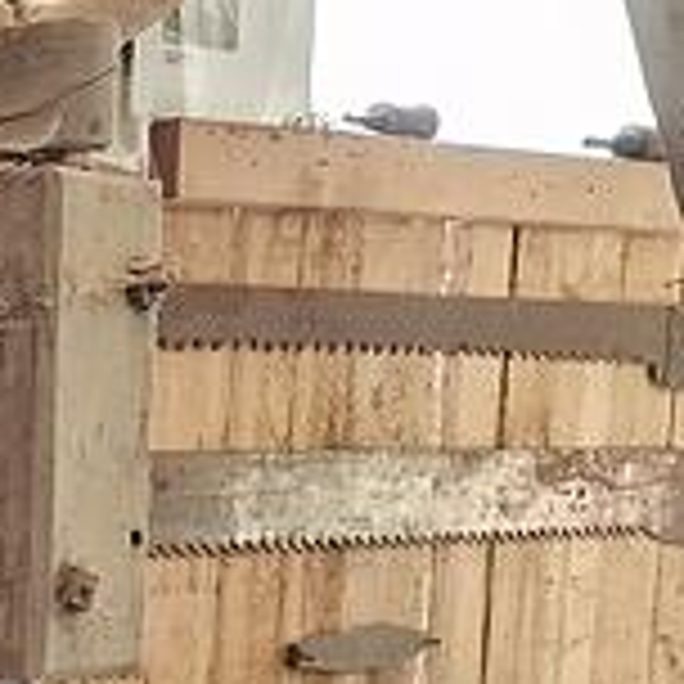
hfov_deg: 12.9
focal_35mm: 107
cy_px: 981
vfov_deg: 15.2
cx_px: -896
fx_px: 2392
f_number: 1.8
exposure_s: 1/100
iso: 500
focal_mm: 6.4
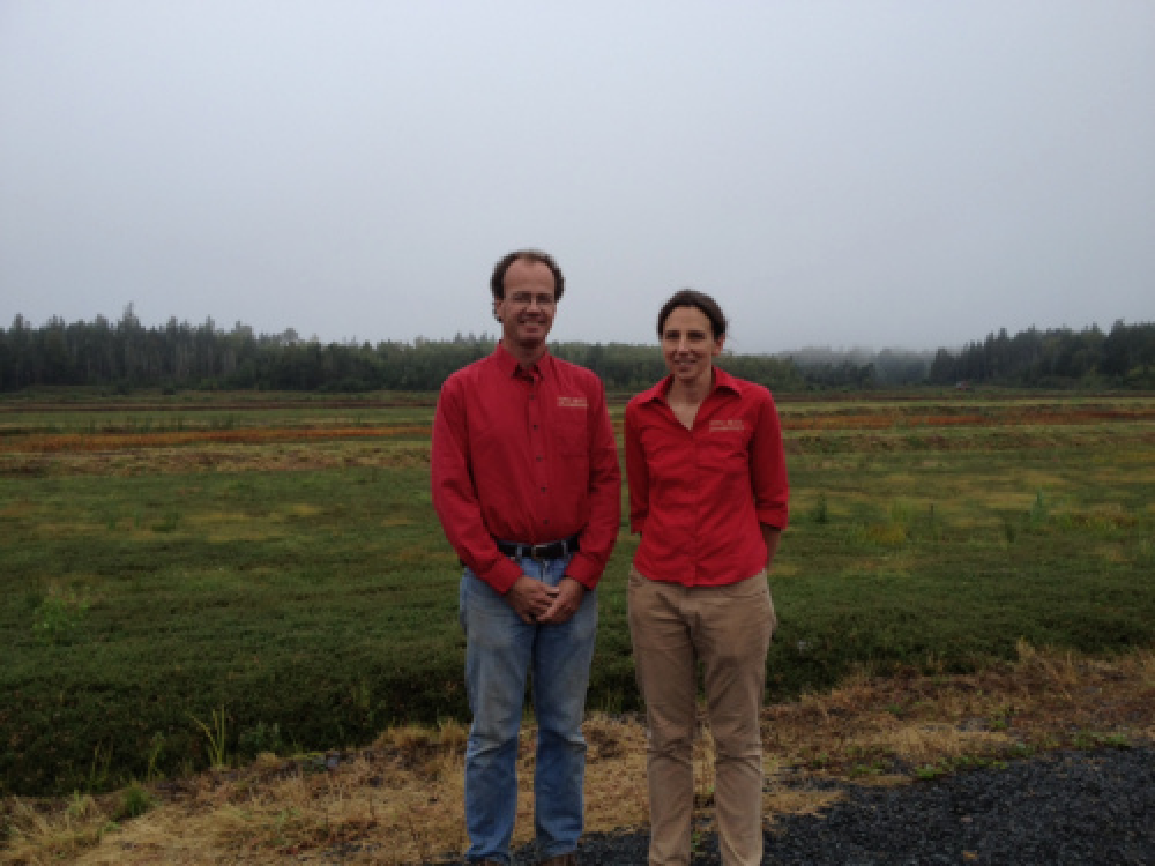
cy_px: 433
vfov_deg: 40.7
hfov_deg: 52.6
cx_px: 578
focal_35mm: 35
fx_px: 1168
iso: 64
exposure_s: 1/633
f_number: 2.4
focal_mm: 4.3
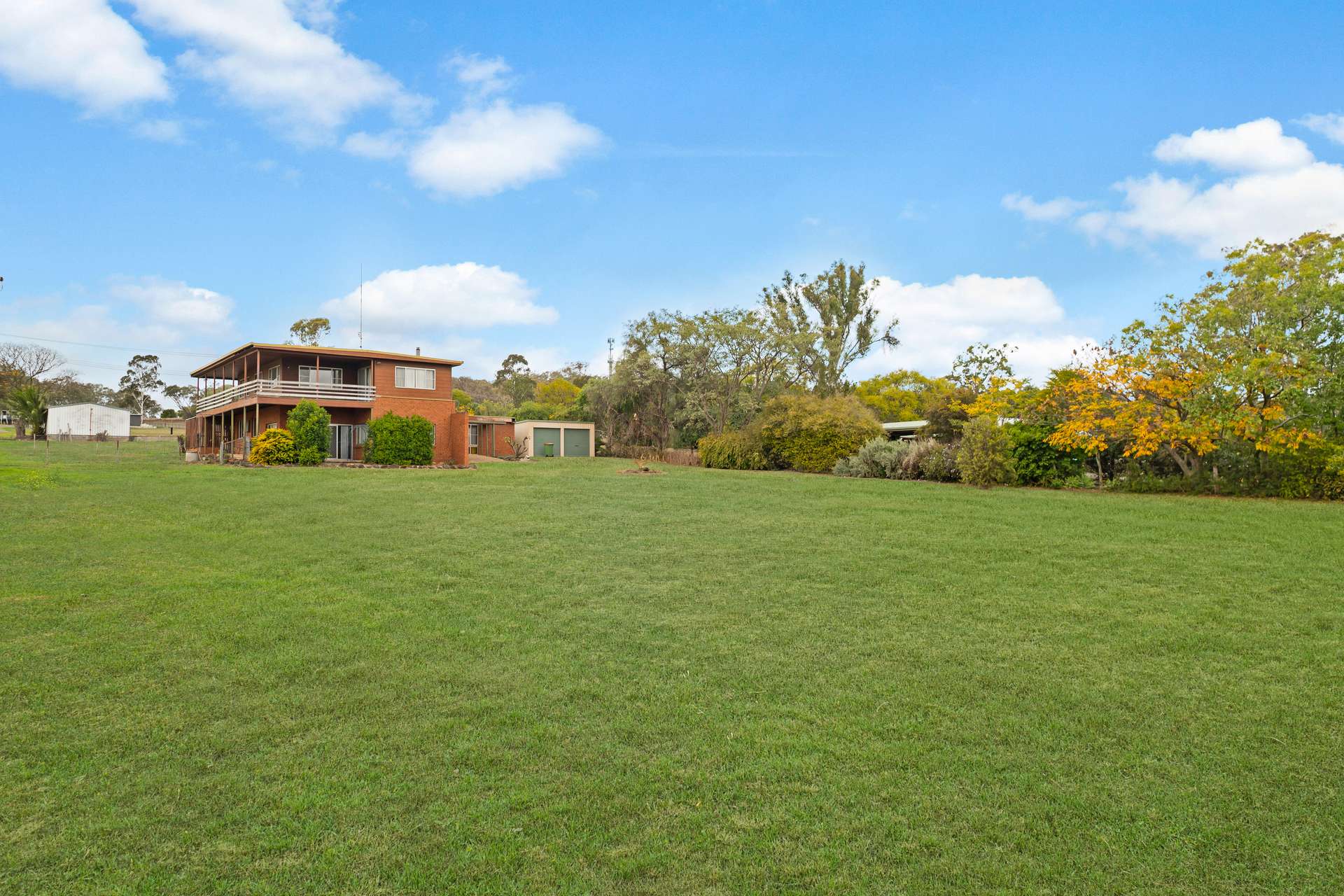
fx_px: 821
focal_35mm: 22
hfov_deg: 78.6
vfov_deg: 57.2
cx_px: 672
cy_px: 448
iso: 100
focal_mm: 15
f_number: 4
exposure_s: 1/100
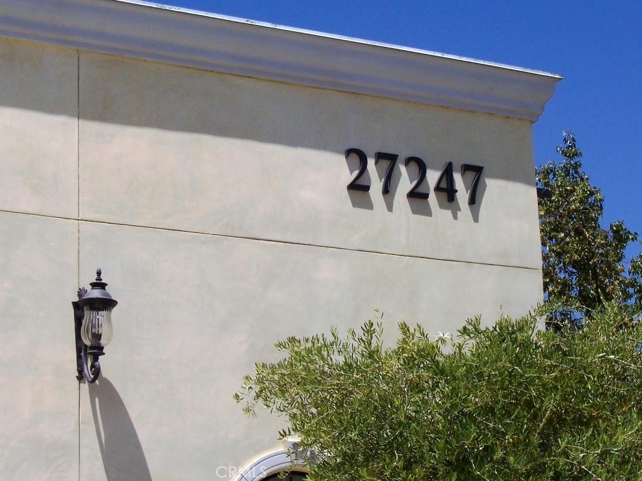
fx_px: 1892
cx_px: 321
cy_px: 240
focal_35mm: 102
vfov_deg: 14.5
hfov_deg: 19.3
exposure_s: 1/350
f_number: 9.5
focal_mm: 16.8
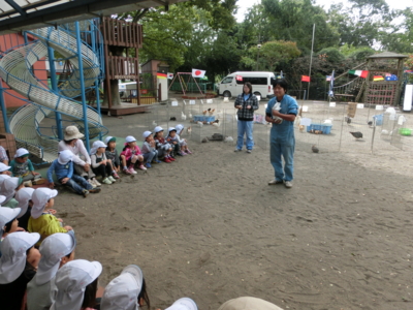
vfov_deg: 56.8
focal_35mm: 24
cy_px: 155
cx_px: 206
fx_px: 286
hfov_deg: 71.6
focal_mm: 4.24
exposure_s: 1/400
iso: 80
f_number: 3
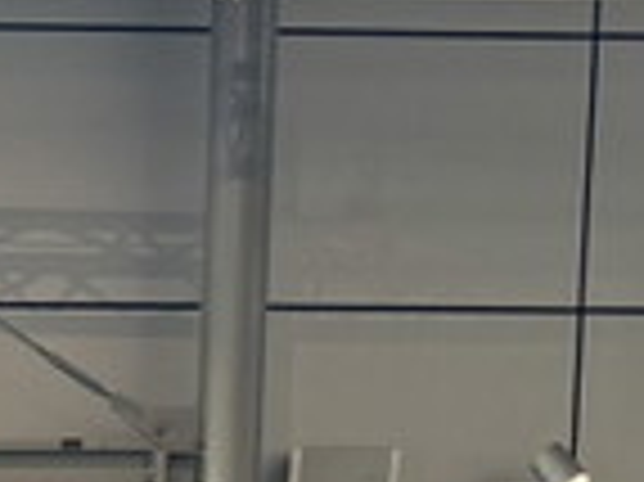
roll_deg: +0.4
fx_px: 3197
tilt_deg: -8.7
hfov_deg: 10.9
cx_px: -419
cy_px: 1437
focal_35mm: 172
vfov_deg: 7.6
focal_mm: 6.76
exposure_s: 1/121
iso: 125
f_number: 1.78
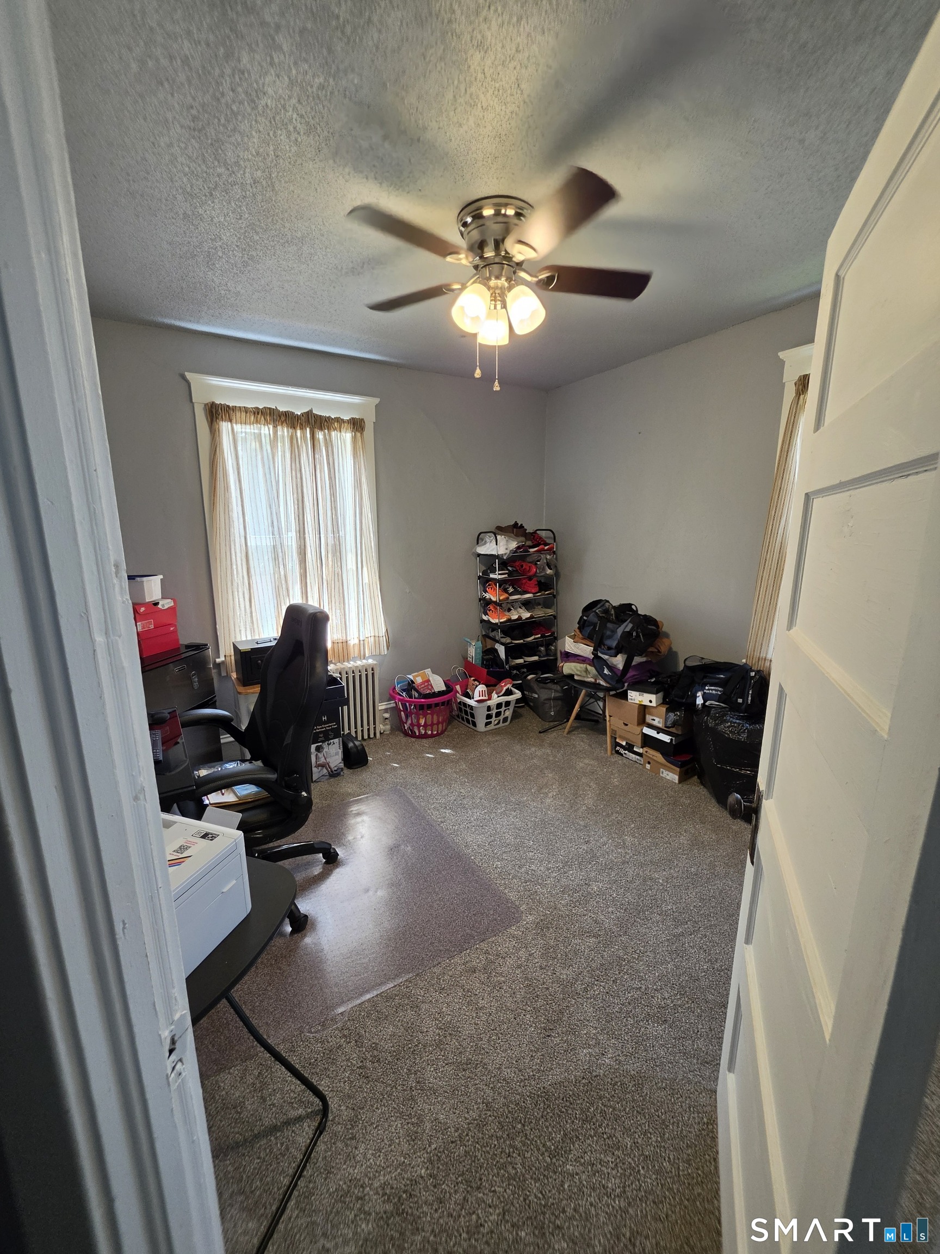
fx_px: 471
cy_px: 627
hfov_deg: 89.9
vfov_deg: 106.2
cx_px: 470
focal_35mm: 13
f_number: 1.9
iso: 200
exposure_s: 1/120
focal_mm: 2.2
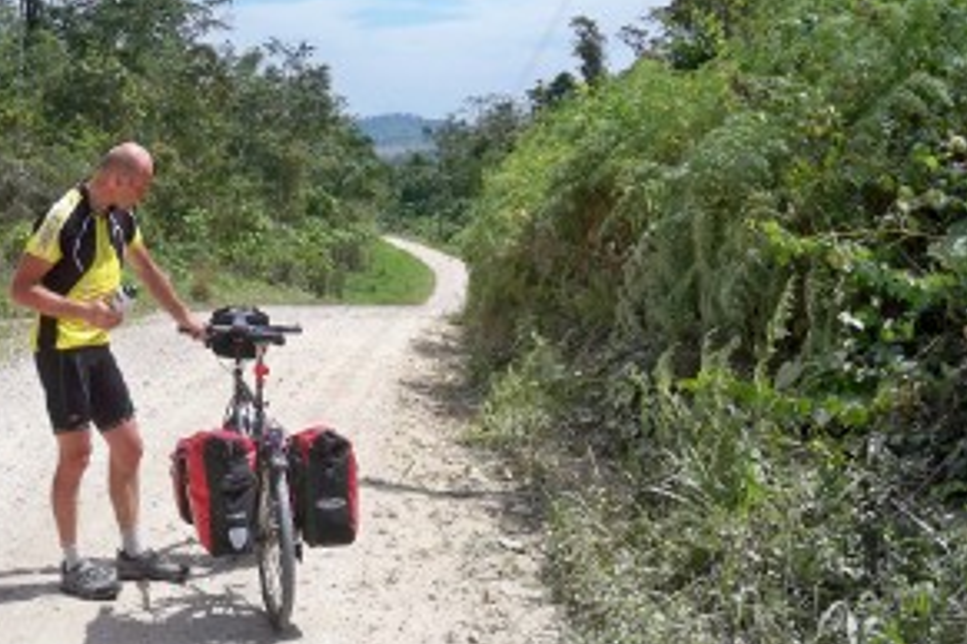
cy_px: 186
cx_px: 402
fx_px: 1343
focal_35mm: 50
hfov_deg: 39.5
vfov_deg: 26.7
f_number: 4.7
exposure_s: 1/640
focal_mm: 6.3
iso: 64
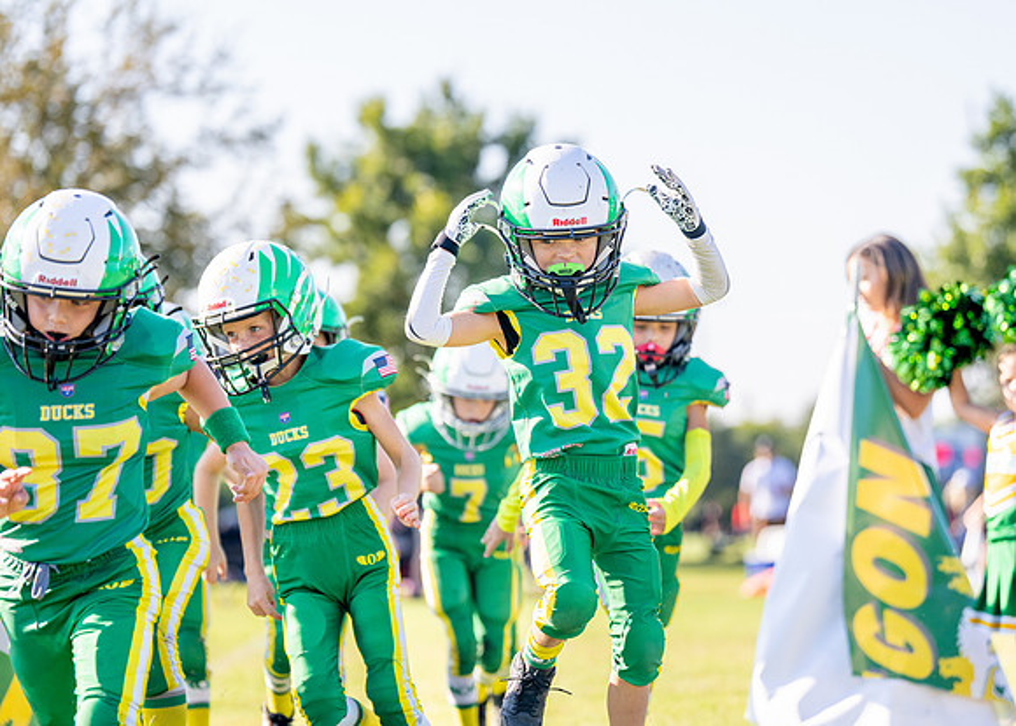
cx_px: 501
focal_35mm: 132
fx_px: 3810
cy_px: 363
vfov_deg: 10.9
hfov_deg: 15.2
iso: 320
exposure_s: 1/2500
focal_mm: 121
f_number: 2.8
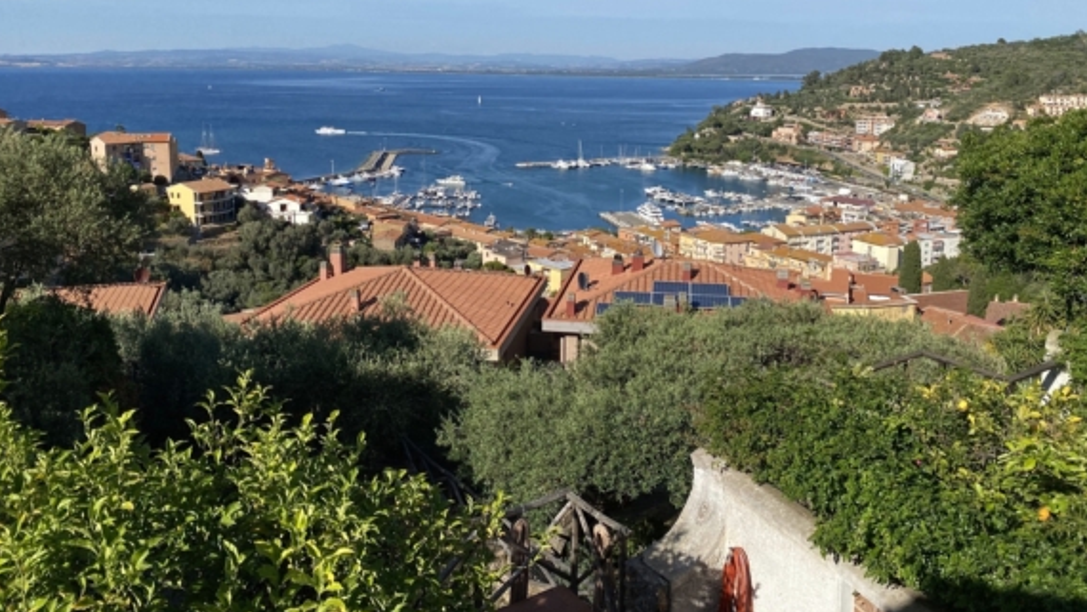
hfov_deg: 66.1
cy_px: 210
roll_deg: -0.4
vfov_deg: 39.8
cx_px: 544
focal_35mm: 29
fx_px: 836
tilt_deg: -8.8
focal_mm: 4.25
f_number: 1.8
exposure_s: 1/4444
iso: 32
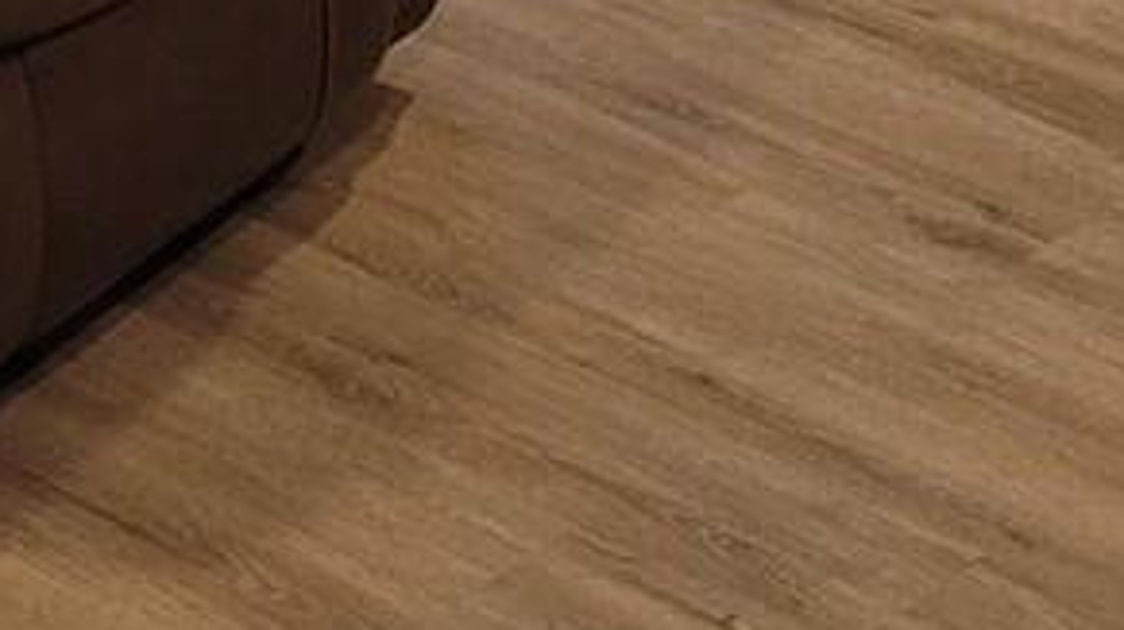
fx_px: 4645
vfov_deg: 6.7
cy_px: -1550
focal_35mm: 156
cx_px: -904
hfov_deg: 12.6
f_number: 1.8
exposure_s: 1/120
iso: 200
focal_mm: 5.4
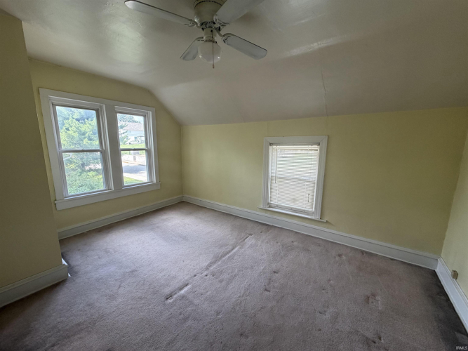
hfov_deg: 102.1
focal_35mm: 14
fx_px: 189
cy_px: 176
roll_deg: -0.1
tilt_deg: -9.8
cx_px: 234
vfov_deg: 85.7
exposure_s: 1/121
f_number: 2.2
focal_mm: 2.22
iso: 160
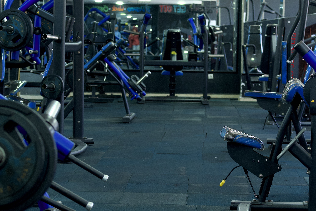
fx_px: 931
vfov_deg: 12.9
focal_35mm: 106
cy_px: 100
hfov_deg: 19.2
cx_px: 199
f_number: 2.8
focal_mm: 35
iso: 200
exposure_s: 1/100
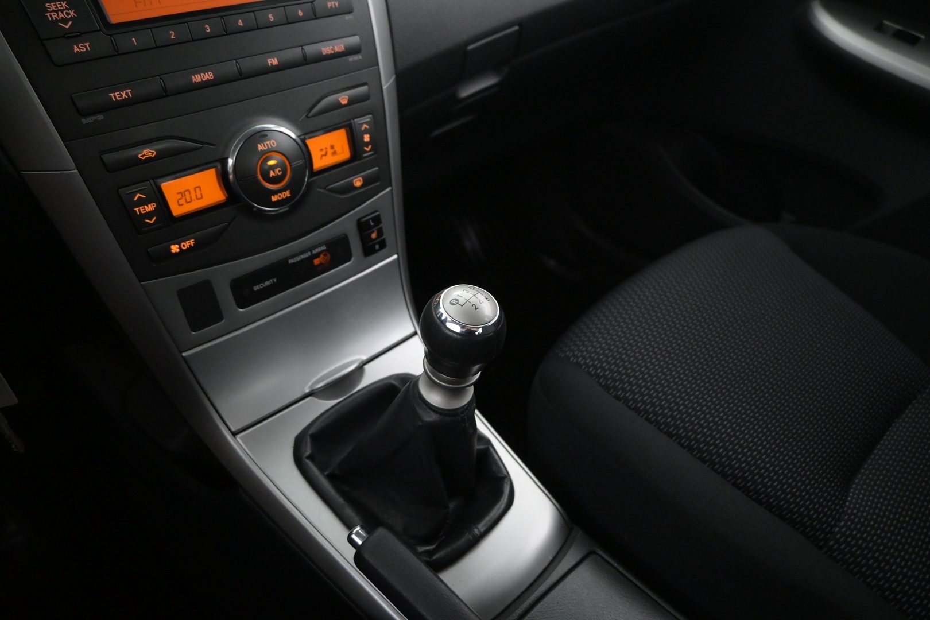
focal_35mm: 24
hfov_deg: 73.7
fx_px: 620
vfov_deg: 53.1
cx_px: 465
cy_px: 310
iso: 2500
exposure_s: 1/50
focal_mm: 16
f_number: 3.5
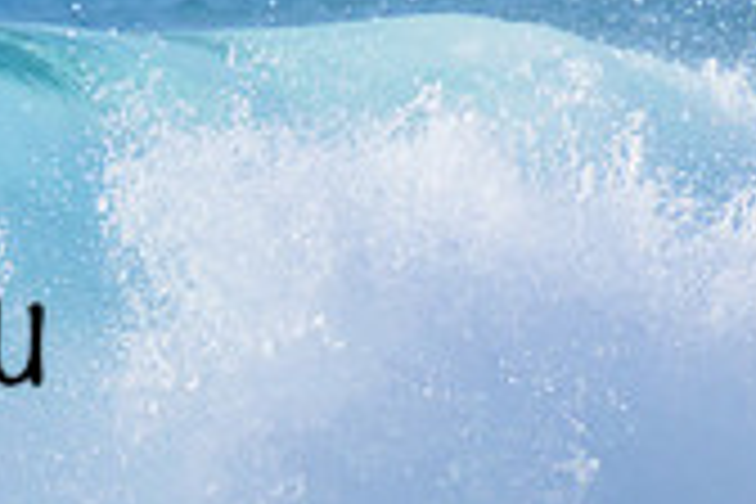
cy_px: 281
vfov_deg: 0.5
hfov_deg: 0.7
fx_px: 59488
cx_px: -432
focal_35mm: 2833
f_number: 11
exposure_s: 1/2000
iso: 900
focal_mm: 800
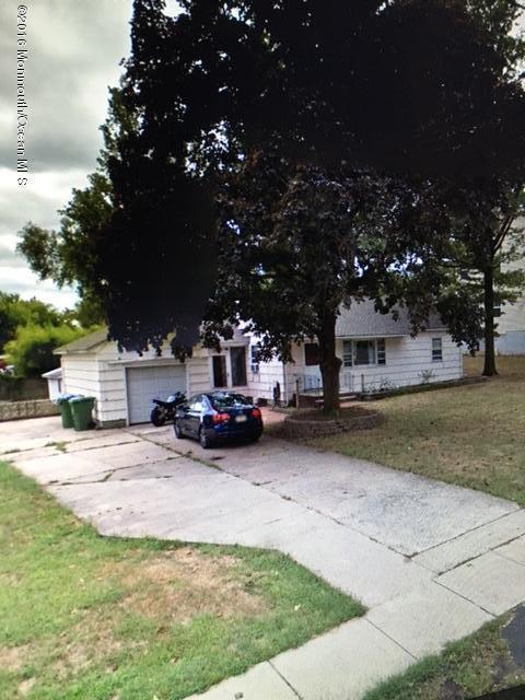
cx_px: 262
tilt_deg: -3.9
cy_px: 350
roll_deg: +1.9
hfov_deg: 48.2
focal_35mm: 29
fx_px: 586
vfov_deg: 61.7
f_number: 2.2
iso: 160
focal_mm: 4.15
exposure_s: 1/30
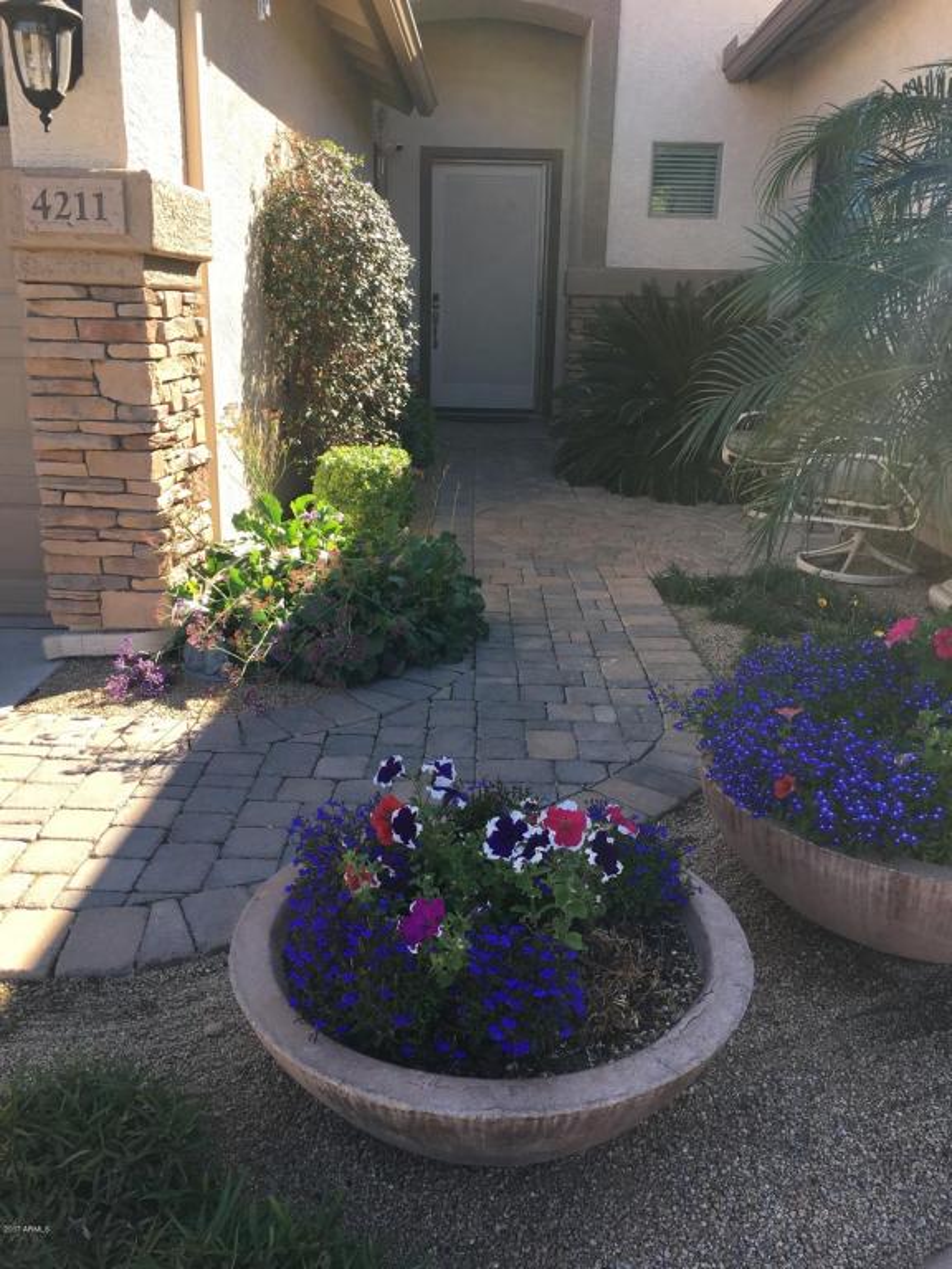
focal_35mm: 29
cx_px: 476
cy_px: 634
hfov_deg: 48.2
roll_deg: -1.4
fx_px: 1063
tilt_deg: -15.4
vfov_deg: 61.7
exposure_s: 1/359
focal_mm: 4.15
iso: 25
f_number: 2.2
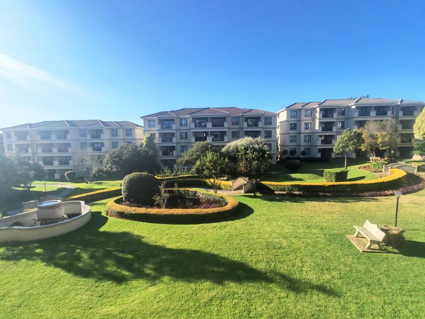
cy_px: 160
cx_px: 212
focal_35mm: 16
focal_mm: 1.96
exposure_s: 1/1400
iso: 50
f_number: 2.2
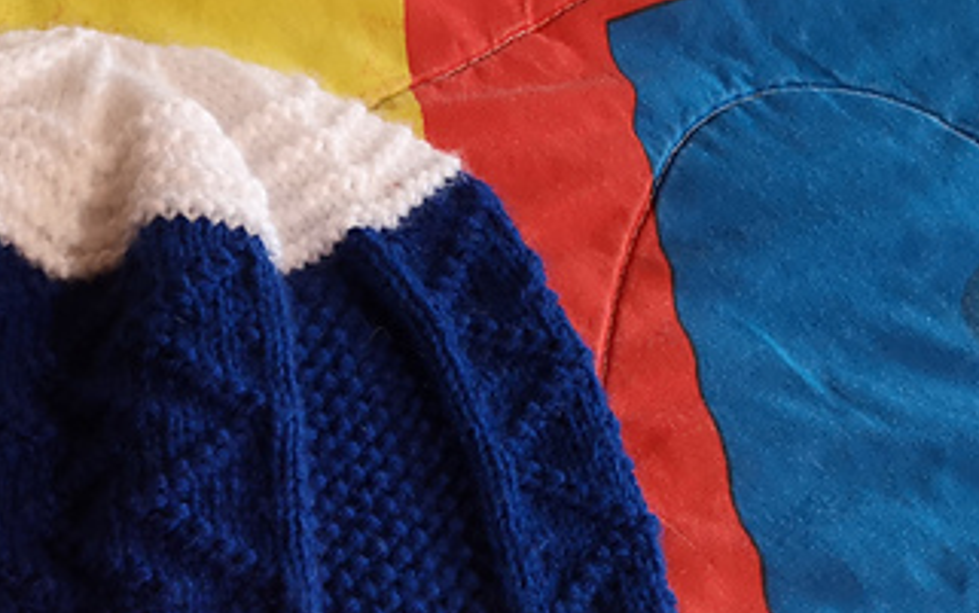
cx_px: 107
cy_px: 656
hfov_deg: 33.8
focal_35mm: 57
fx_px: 1522
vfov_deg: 21.7
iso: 320
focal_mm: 3.95
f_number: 1.8
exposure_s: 1/30
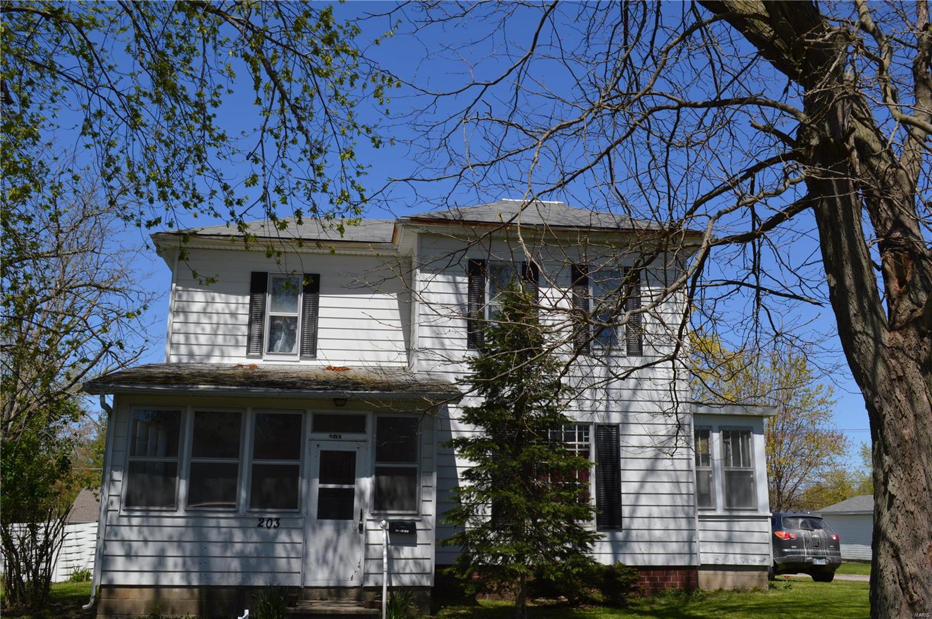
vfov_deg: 36.8
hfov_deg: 53.2
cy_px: 310
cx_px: 466
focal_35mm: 36
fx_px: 931
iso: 100
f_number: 8
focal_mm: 24
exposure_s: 1/250
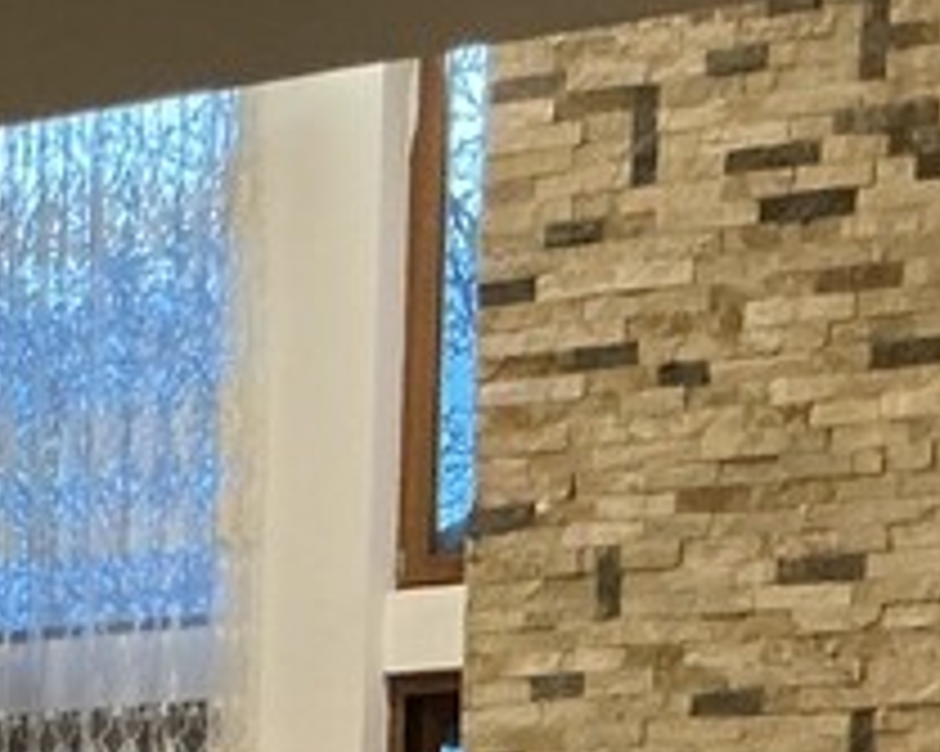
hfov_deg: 13.4
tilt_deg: -5.0
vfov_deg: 10.6
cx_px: -549
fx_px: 3726
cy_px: 1463
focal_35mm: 134
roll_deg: +0.8
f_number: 1.8
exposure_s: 1/40
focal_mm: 3
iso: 250
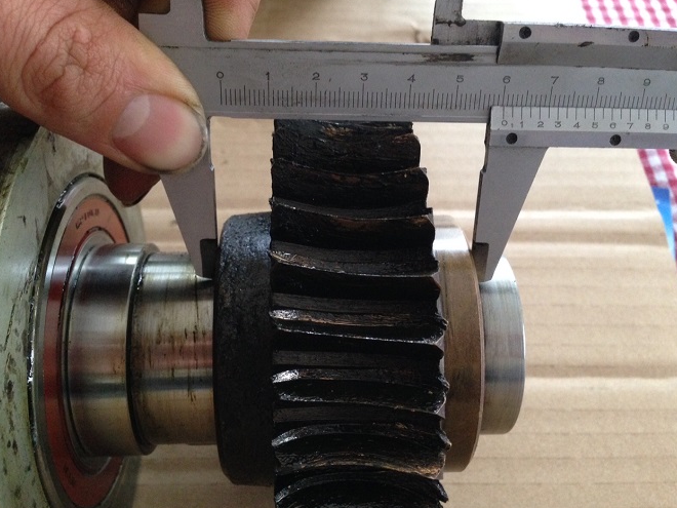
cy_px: 255
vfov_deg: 41.8
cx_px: 343
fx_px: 665
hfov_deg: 54.0
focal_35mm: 34
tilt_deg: -55.4
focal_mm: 4.12
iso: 320
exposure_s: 1/20
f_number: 2.4
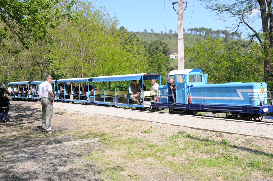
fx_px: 273
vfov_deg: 36.8
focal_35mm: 36
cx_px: 136
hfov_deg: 53.2
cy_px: 90
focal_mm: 24
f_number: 8
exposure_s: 1/250
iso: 200
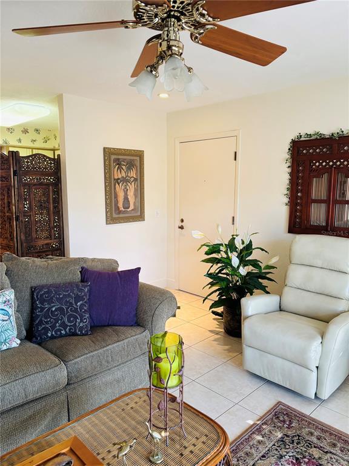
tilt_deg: -7.3
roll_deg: -0.1
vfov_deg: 67.3
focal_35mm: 26
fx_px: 350
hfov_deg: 53.1
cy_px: 233
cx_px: 174
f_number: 1.6
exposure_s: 1/60
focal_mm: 5.96
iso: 160
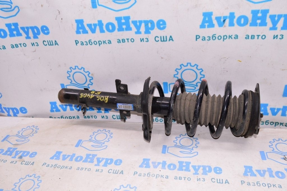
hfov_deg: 59.5
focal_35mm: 32
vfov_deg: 41.6
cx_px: 144
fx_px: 251
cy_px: 96
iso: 1600
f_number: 8
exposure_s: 1/100
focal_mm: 21
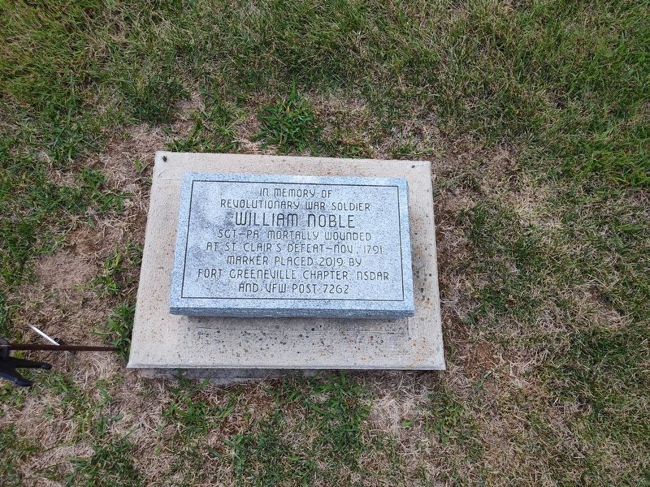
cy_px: 244
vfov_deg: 58.9
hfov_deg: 73.9
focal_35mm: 23
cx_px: 325
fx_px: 432
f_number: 1.8
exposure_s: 1/393
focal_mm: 5.56
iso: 100
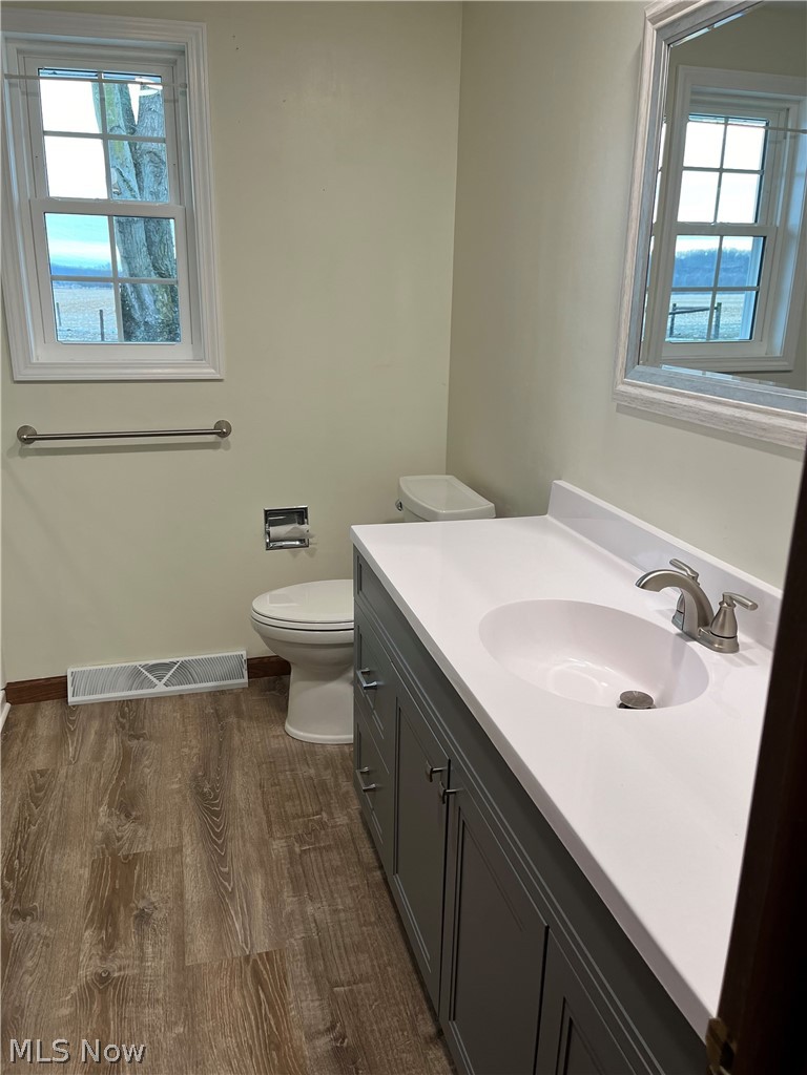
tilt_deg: -15.2
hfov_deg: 53.1
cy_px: 538
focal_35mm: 26
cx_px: 404
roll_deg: -1.1
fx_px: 808
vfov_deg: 67.3
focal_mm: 5.1
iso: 100
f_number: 1.6
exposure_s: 1/120
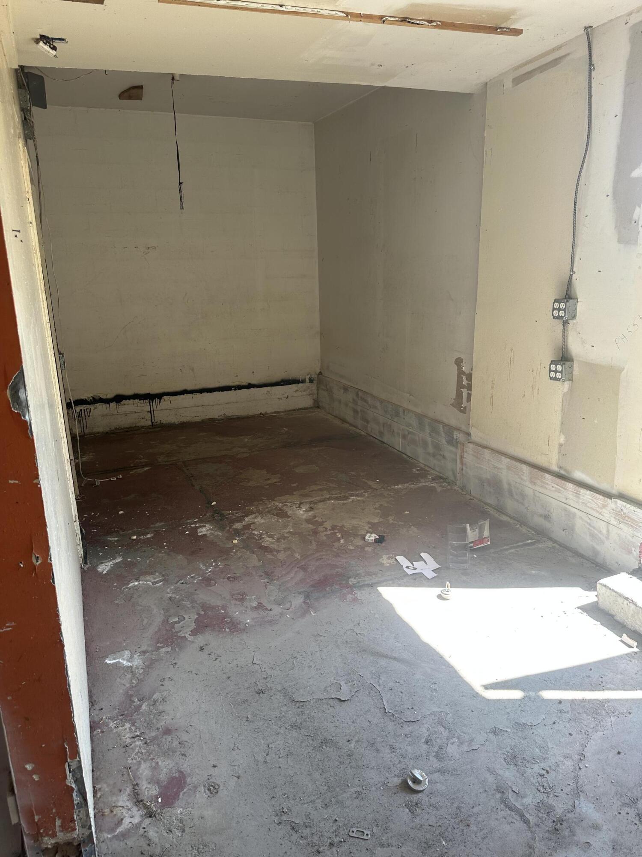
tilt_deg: -14.9
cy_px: 428
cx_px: 321
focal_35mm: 24
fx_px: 593
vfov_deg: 71.6
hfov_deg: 56.8
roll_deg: +0.8
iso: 80
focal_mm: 6.86
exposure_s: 1/162
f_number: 1.78
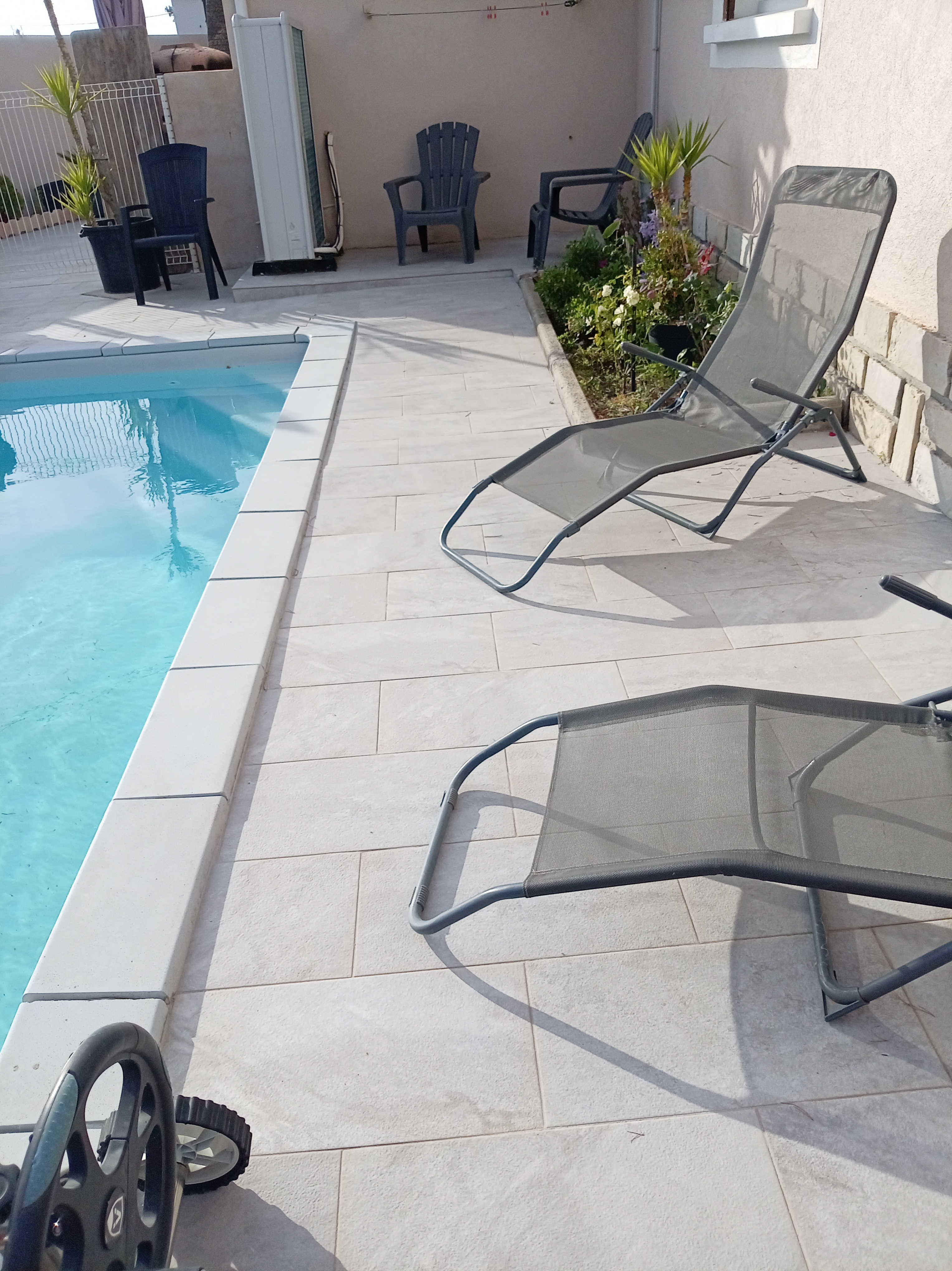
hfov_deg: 54.8
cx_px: 476
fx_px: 917
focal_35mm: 25
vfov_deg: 69.4
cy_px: 636
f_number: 1.8
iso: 100
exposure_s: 1/1314
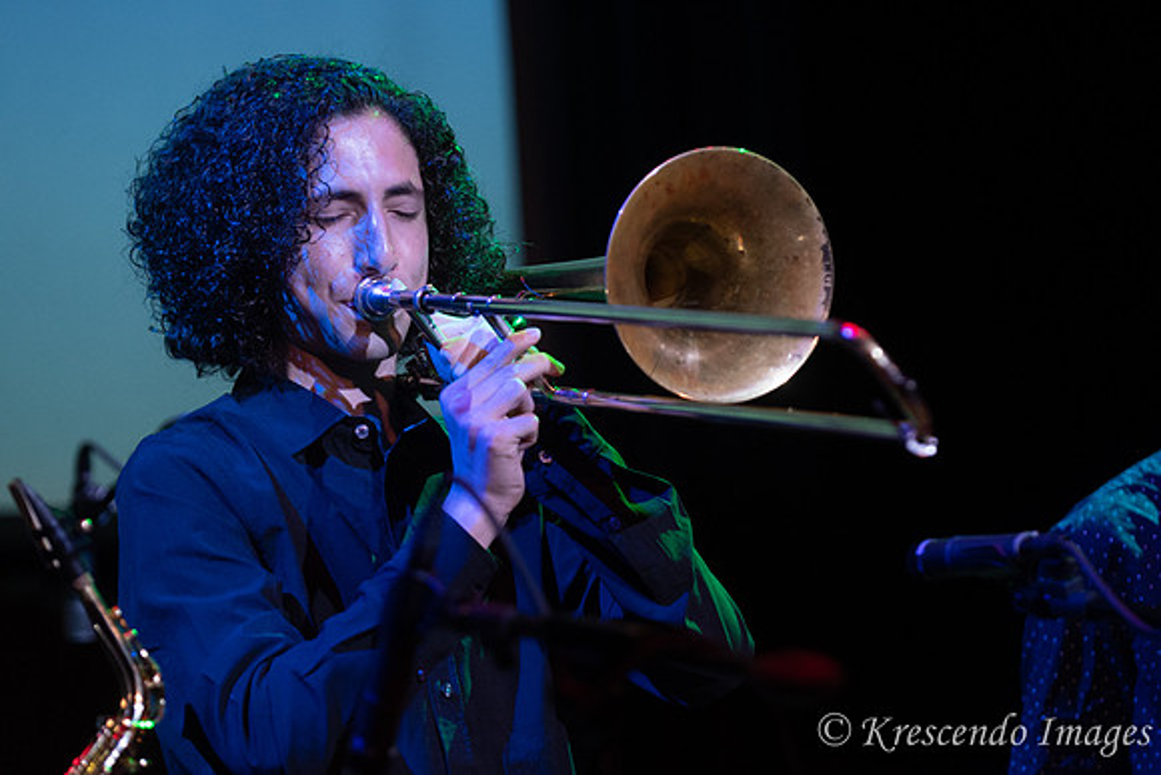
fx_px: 6290
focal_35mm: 195
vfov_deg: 7.0
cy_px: 388
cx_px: 580
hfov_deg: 10.5
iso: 1600
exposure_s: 1/200
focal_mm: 130
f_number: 2.8
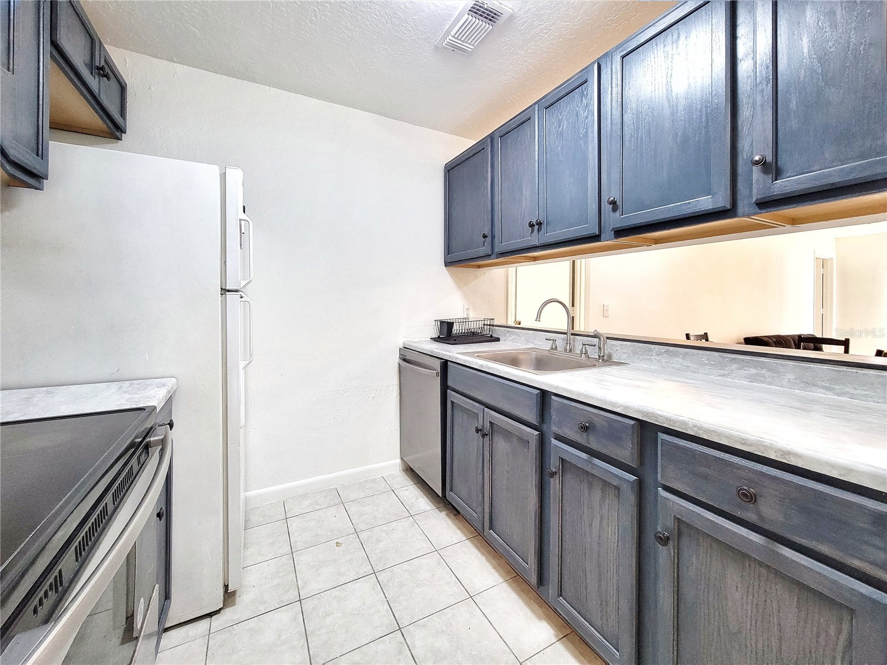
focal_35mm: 13
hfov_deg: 106.2
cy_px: 332
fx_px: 333
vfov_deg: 89.9
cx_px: 444
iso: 320
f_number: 2.2
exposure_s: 1/60
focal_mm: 2.2
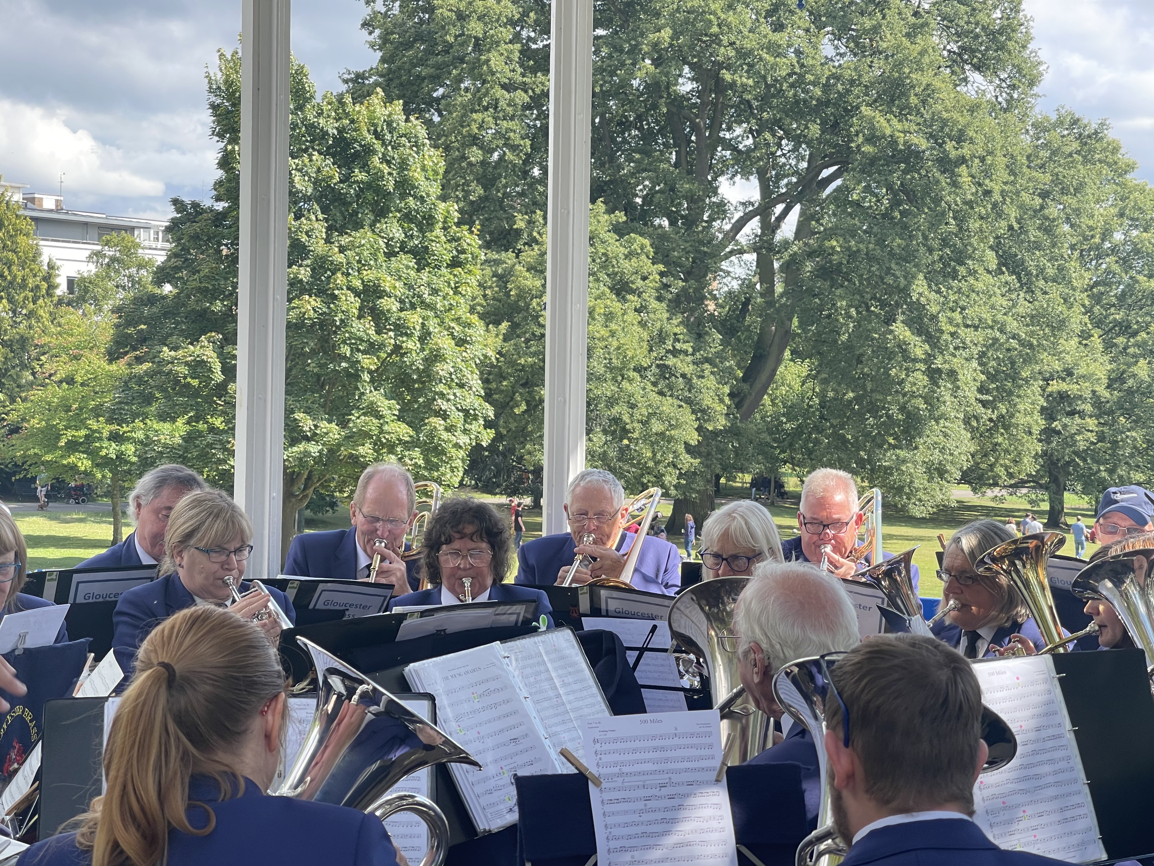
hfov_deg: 30.3
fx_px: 2134
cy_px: 433
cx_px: 577
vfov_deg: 22.9
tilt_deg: -0.6
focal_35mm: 64
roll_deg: -2.0
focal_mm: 7.5
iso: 20
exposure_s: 1/220
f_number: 2.2
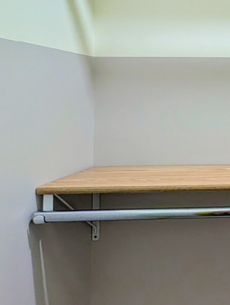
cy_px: 86
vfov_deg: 54.7
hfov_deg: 32.2
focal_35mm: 32
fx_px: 283
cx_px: 306
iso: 52
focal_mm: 2.02
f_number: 1.7
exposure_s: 1/84.1
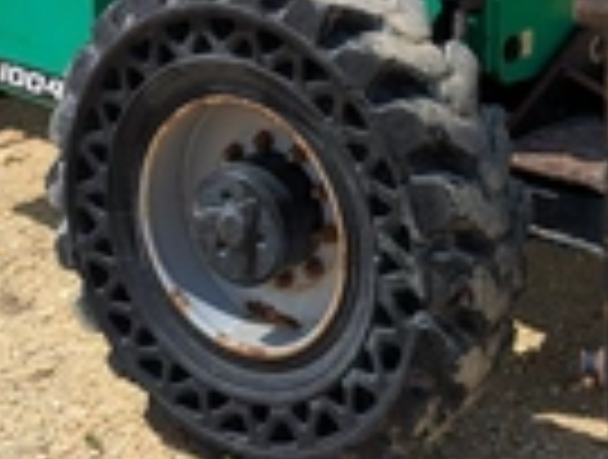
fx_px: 1250
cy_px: -101
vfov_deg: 19.5
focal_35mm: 71
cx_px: 306
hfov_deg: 27.3
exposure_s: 1/1159
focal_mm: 6.9
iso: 21
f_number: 1.68
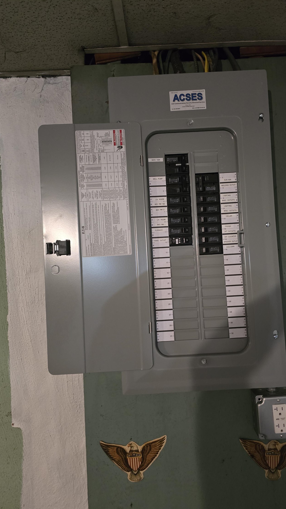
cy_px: 262
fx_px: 351
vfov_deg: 71.9
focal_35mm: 26
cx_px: 163
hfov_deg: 44.3
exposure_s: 1/60
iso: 1250
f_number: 1.7
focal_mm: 6.3
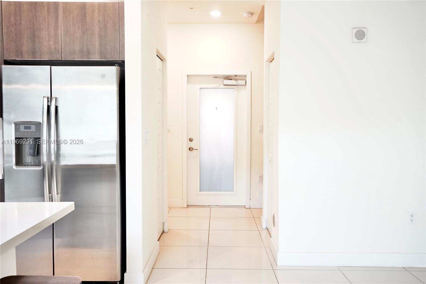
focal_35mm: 31
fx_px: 367
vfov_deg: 42.3
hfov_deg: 60.3
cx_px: 213
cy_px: 142
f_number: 4
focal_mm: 21
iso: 1250
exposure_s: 1/60
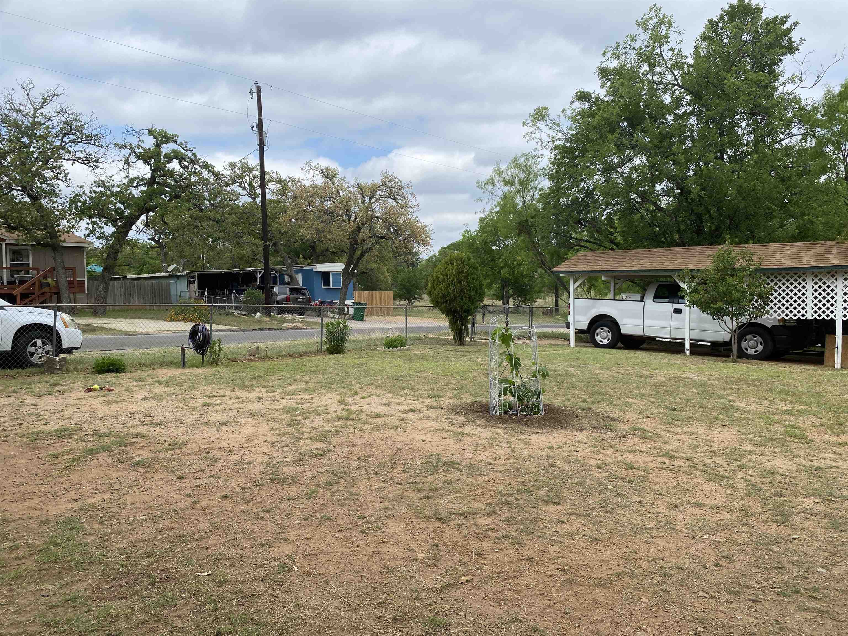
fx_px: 637
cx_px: 424
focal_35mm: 26
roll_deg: +0.5
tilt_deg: +1.0
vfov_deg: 53.1
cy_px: 318
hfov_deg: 67.3
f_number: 1.8
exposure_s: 1/2463
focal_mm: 4.25
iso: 32
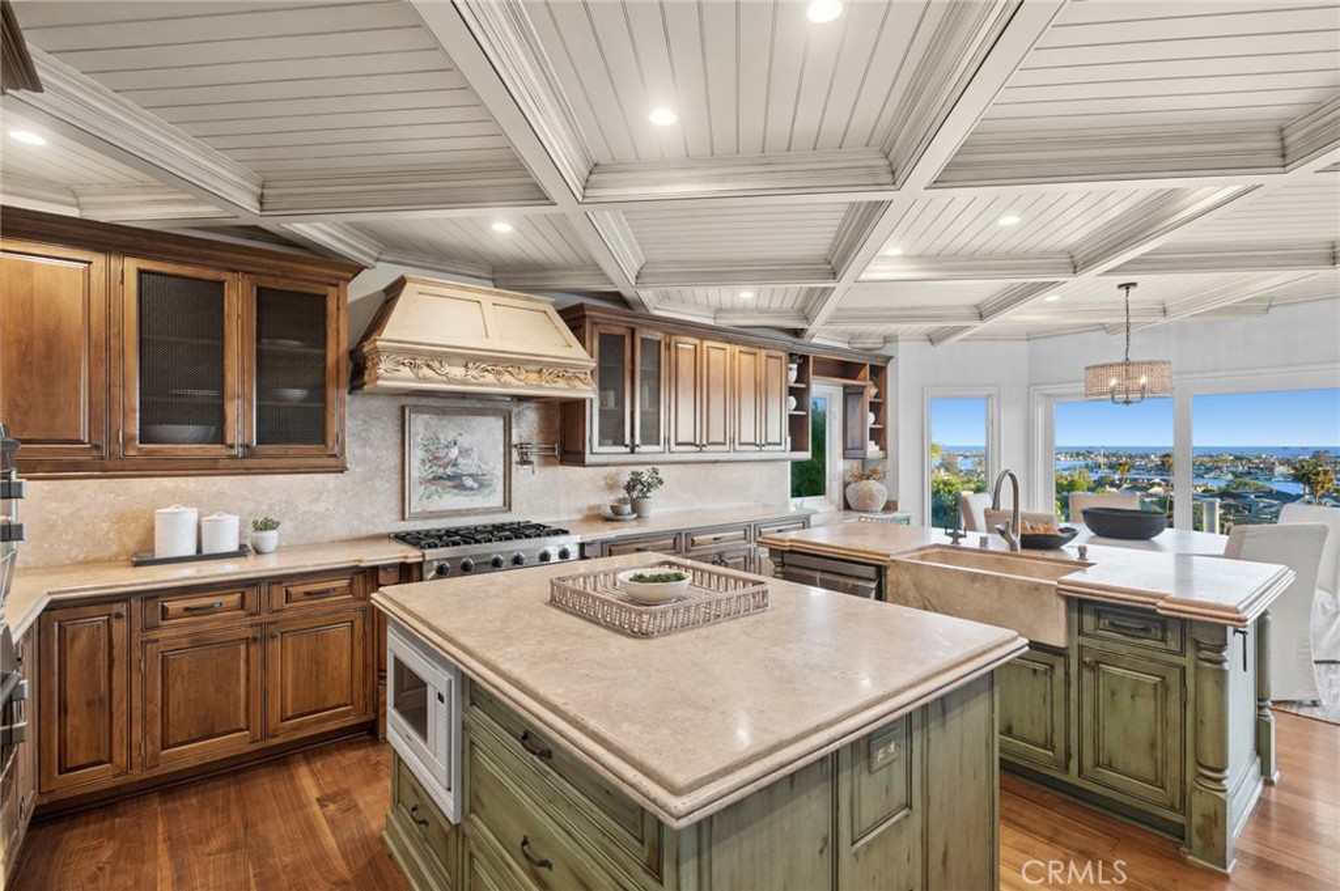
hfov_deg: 96.8
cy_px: 446
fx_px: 595
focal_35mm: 16
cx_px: 670
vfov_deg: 73.7
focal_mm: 16
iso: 320
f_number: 9
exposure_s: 1/13
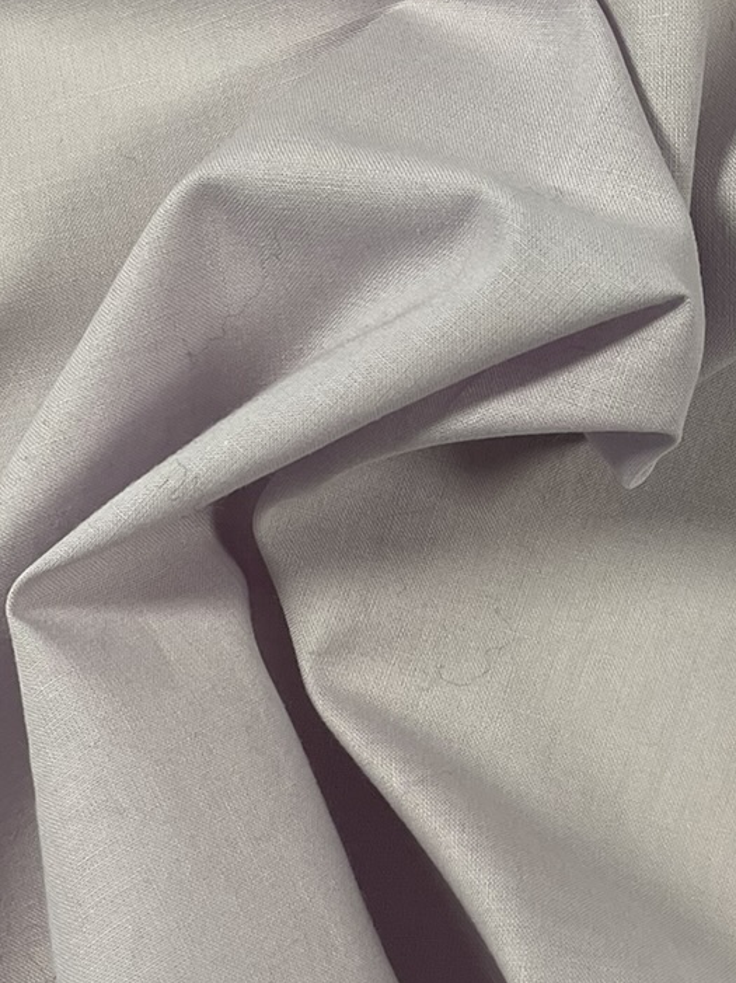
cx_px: 639
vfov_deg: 25.6
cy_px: 395
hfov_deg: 19.1
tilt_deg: -82.7
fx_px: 2157
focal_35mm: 76
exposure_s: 1/113
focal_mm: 4.2
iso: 100
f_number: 1.6
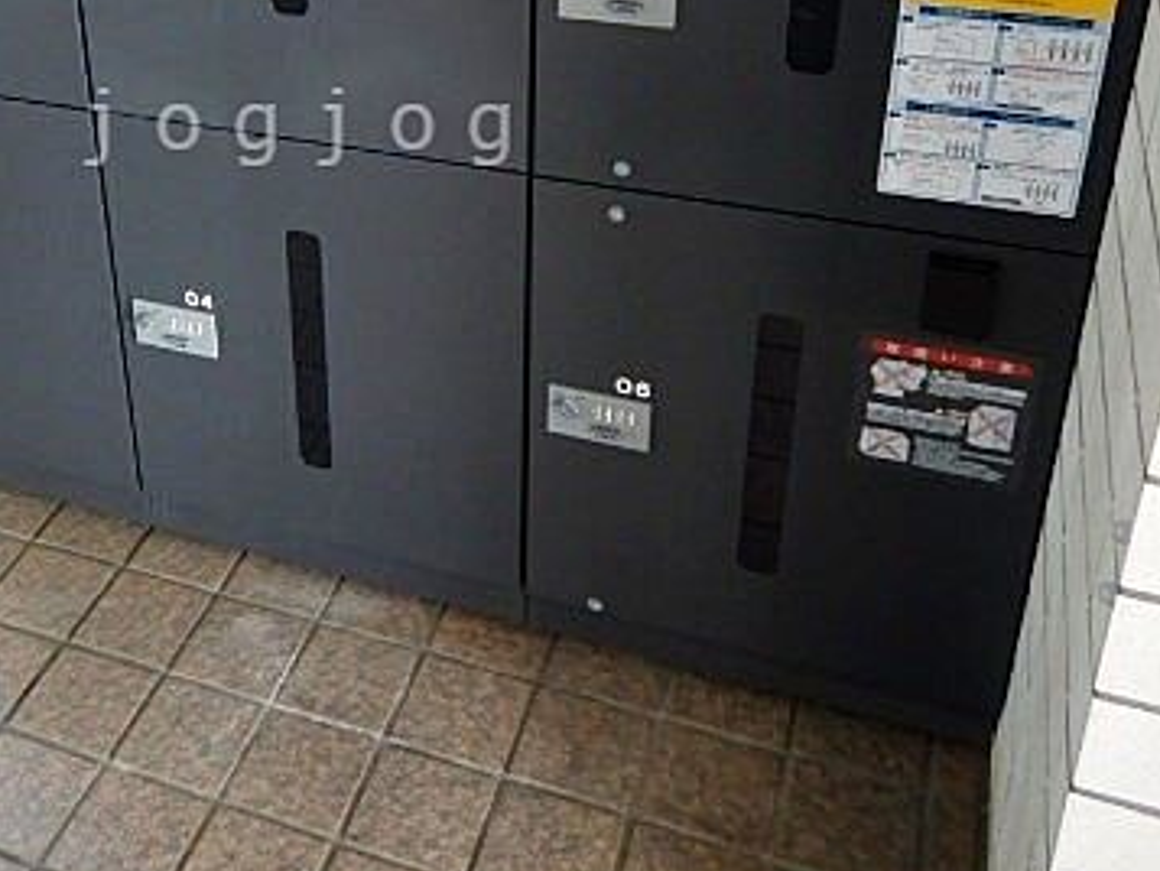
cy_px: 127
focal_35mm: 43
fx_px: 1441
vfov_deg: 32.3
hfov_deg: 42.6
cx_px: 305
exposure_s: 1/30
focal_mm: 4.3
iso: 360
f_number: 2.8
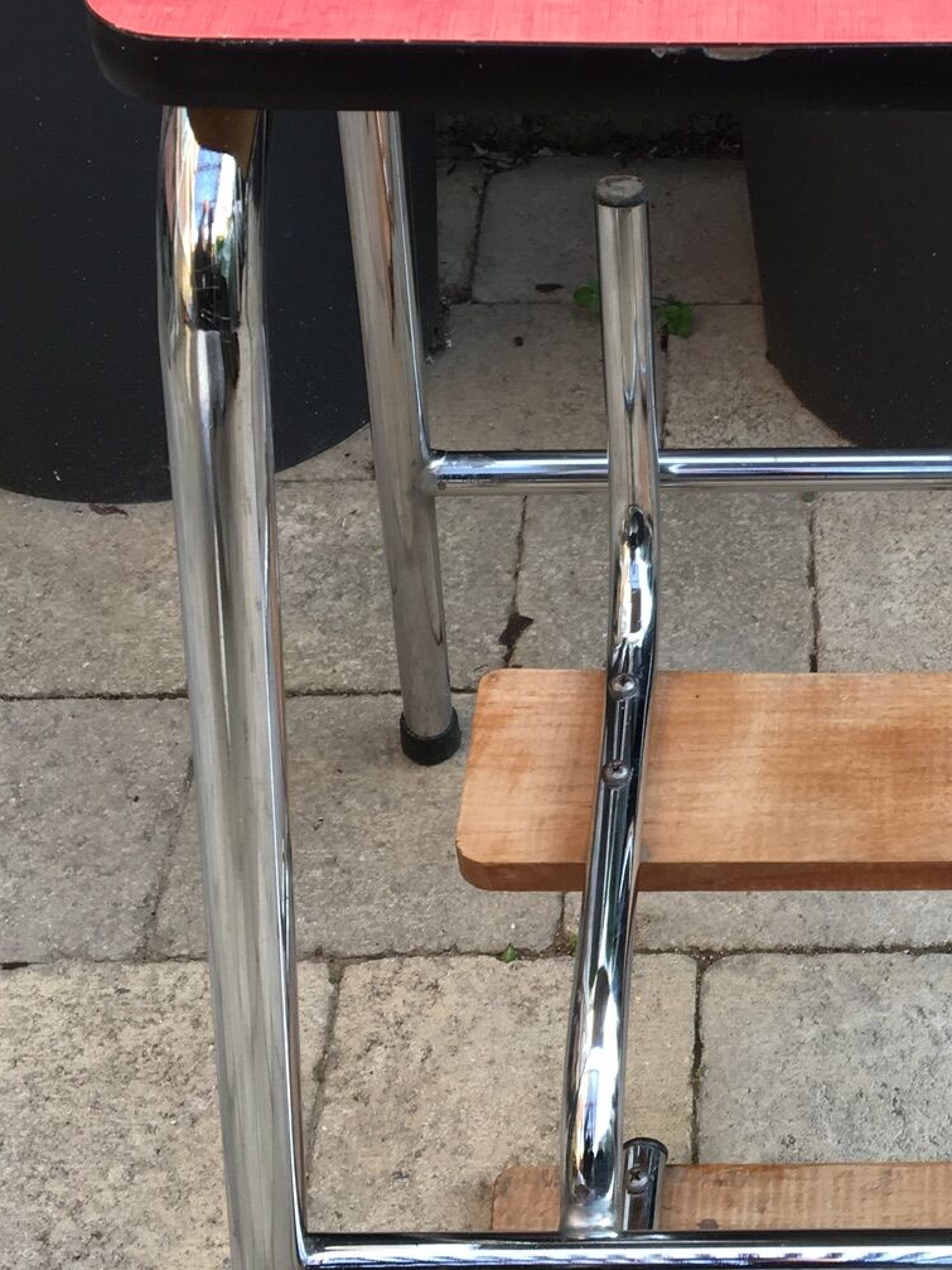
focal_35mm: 59
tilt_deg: -43.9
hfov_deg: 24.1
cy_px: 502
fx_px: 2164
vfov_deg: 32.6
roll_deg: -1.2
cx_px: 850
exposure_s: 1/100
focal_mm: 4.15
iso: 40
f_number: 2.2
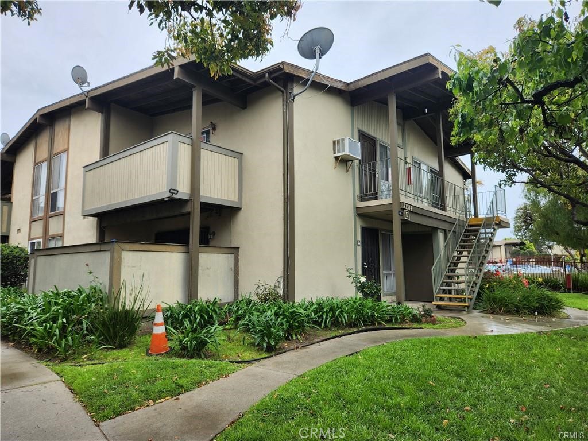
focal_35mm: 23
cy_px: 220
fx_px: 391
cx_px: 294
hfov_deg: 73.9
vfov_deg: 58.9
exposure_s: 1/251
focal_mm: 5.4
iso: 20
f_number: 1.8
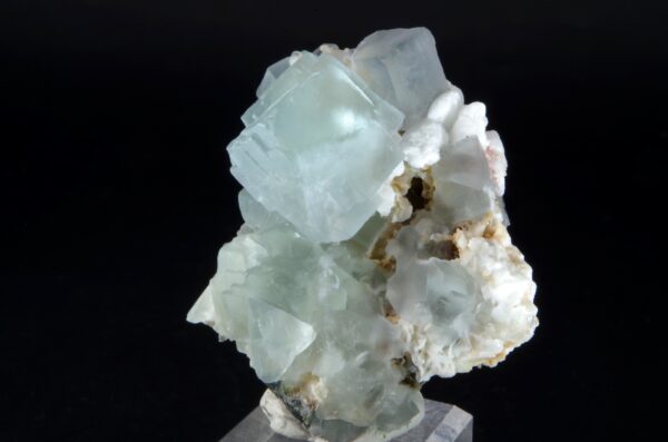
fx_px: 1185
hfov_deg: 31.5
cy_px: 221
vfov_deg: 21.1
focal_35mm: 64
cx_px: 334
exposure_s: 1/2.5
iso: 100
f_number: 5.6
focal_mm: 42.5
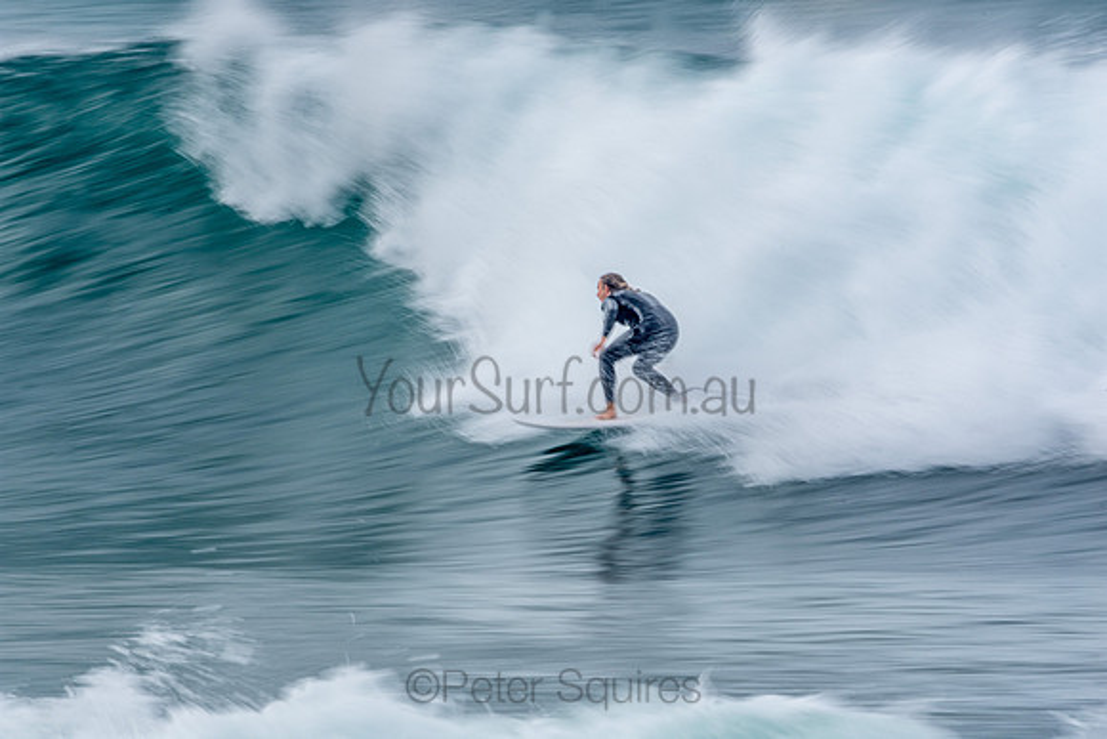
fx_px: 22144
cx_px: 554
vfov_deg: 1.9
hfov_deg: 2.9
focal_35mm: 720
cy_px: 370
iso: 100
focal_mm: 480
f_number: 25
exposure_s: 1/25
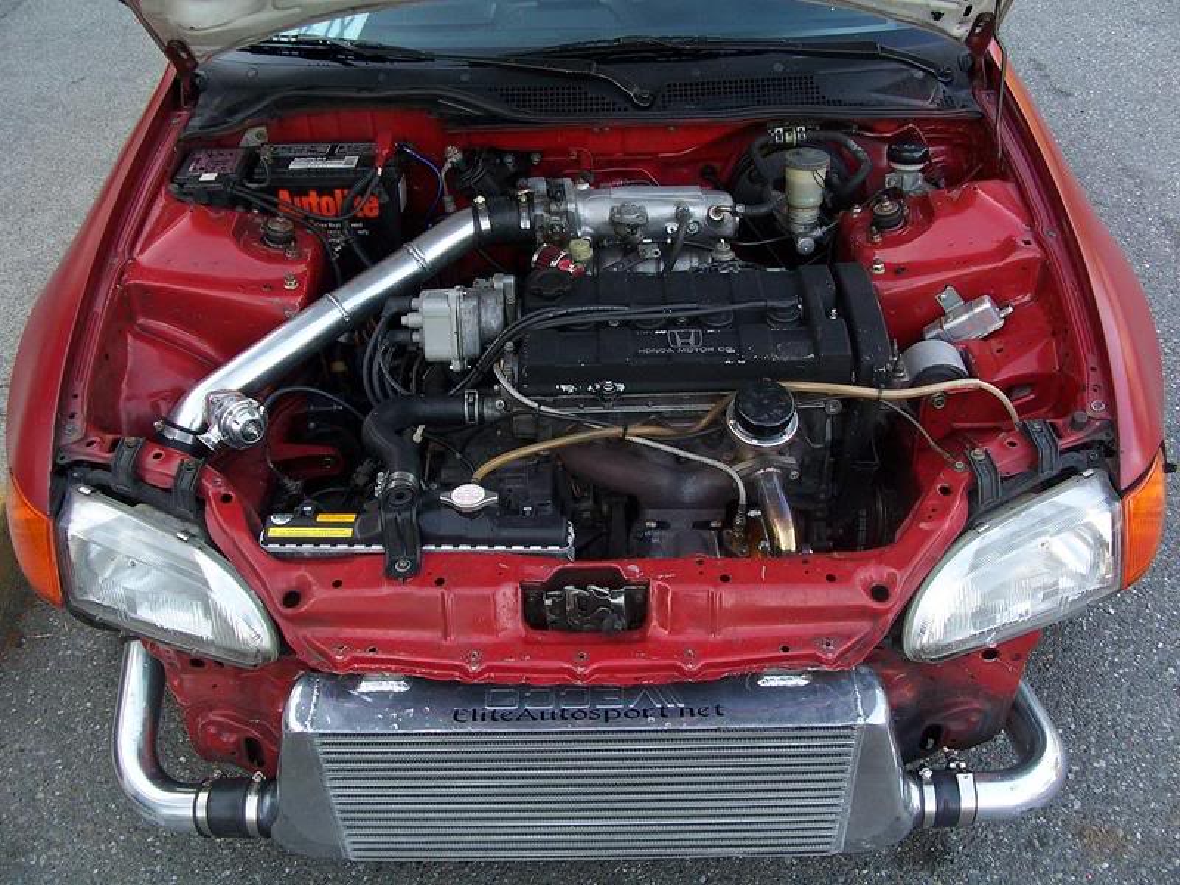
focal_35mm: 35
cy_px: 442
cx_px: 590
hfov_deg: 52.6
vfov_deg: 40.7
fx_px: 1193
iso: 80
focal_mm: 6
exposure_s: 1/60
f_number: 2.8
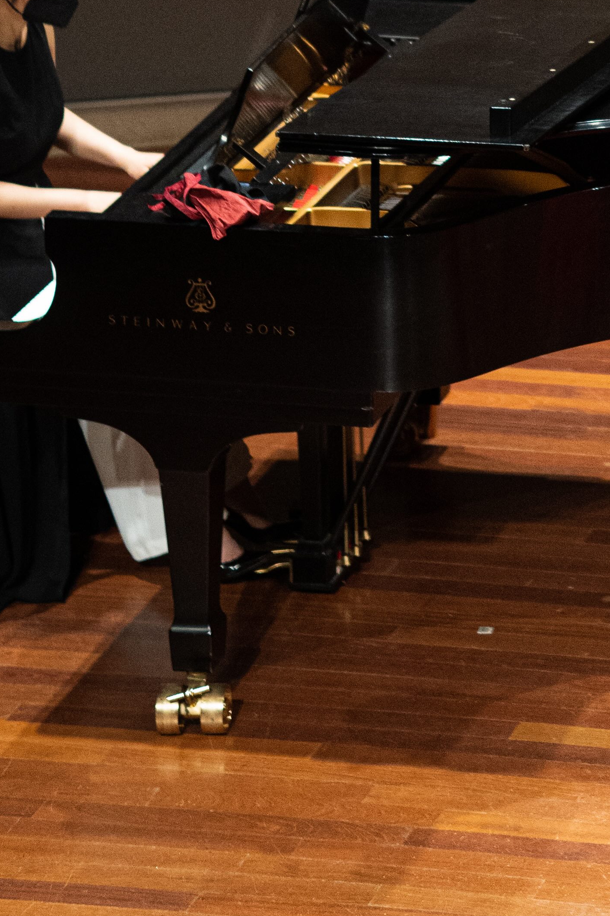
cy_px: -335
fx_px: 6049
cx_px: 764
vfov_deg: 8.5
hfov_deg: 5.7
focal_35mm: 238
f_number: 1.4
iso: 2000
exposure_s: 1/800
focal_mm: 56
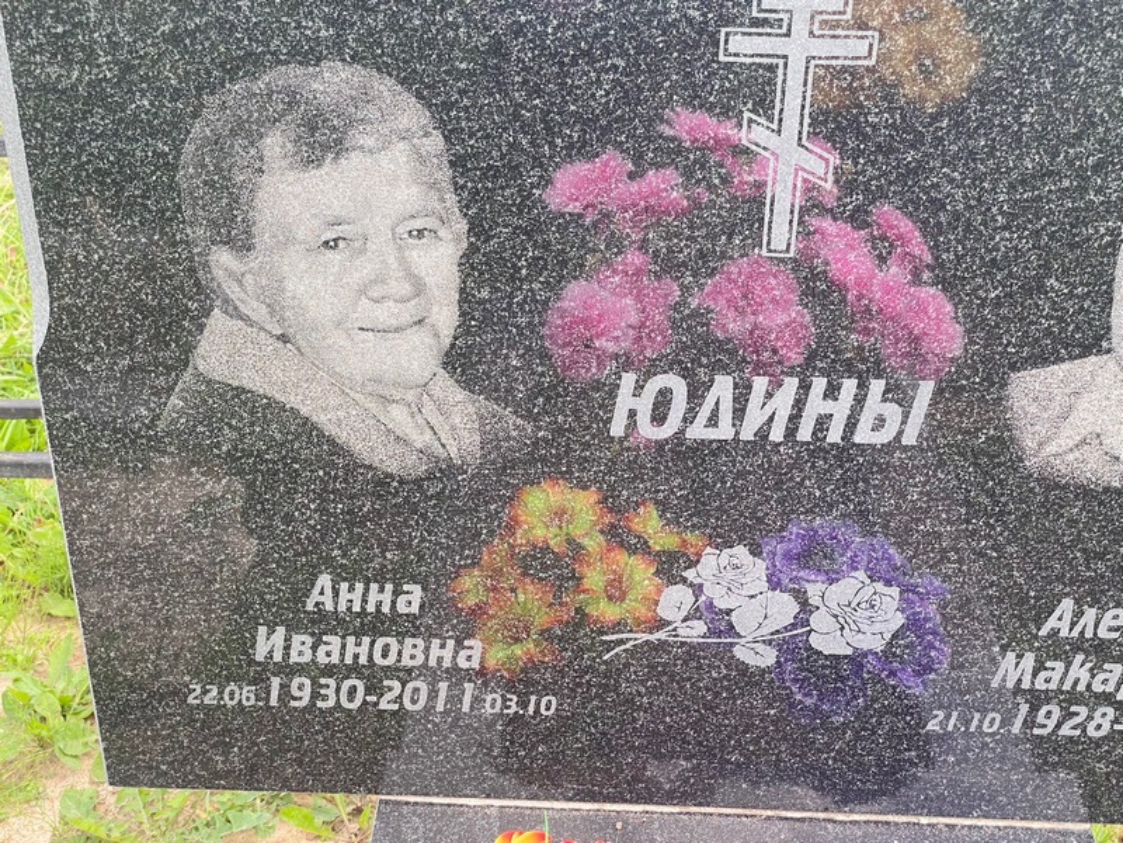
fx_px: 1687
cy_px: 422
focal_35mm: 52
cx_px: 562
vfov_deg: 28.0
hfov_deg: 36.8
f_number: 2
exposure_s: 1/199
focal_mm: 6
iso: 20
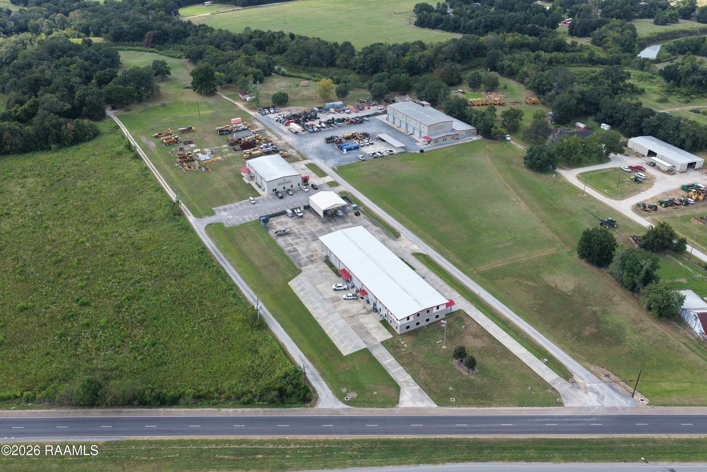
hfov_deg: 65.5
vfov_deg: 46.4
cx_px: 354
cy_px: 236
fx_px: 550
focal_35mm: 28
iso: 125
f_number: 2.8
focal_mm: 14.45
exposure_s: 1/400
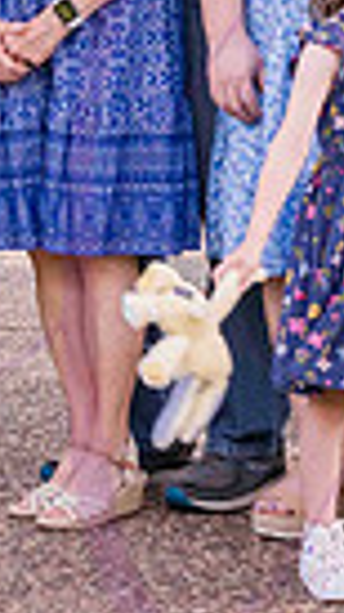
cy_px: -56
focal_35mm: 222
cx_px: -63
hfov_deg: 5.4
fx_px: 3602
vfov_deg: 9.6
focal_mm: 50
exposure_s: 1/320
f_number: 4.5
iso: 400
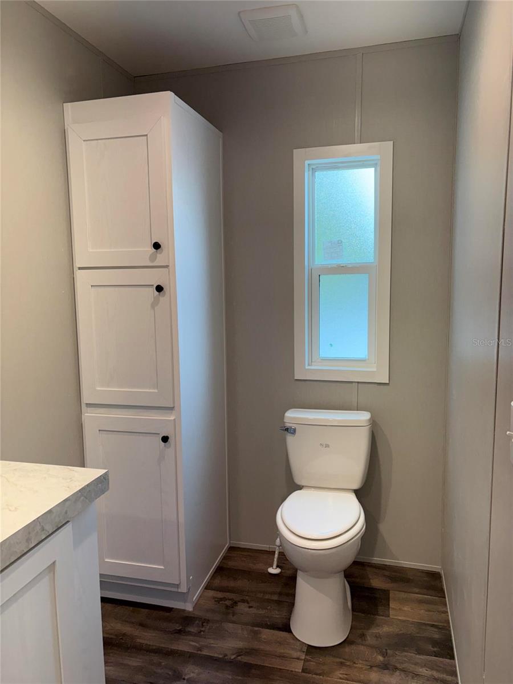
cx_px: 256
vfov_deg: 67.3
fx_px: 514
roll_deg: +0.7
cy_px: 342
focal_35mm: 26
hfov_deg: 53.1
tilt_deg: -6.7
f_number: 1.6
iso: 125
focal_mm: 5.96
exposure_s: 1/192
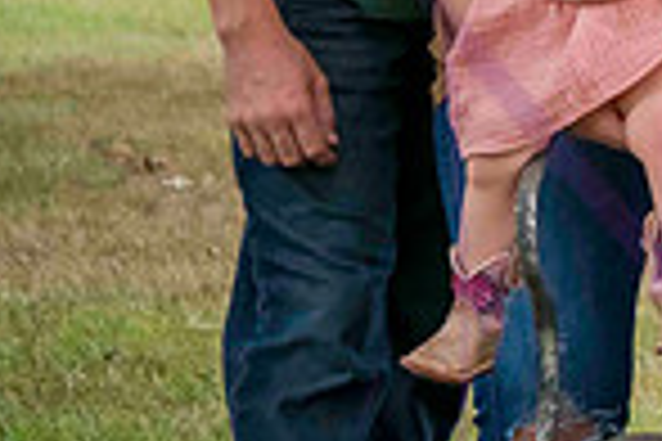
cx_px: 1253
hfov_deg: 6.5
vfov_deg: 4.5
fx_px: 5645
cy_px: -185
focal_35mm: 307
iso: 400
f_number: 4.5
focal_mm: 70
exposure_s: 1/640
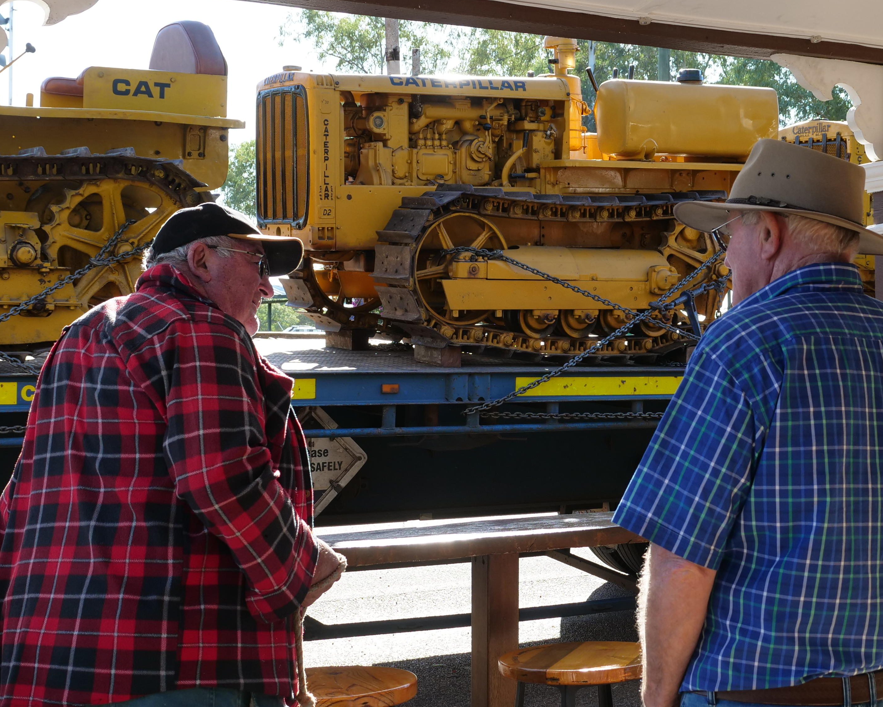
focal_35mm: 62
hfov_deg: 30.3
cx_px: 567
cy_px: 292
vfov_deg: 24.6
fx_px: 1620
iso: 200
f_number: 4.5
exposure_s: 1/250
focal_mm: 18
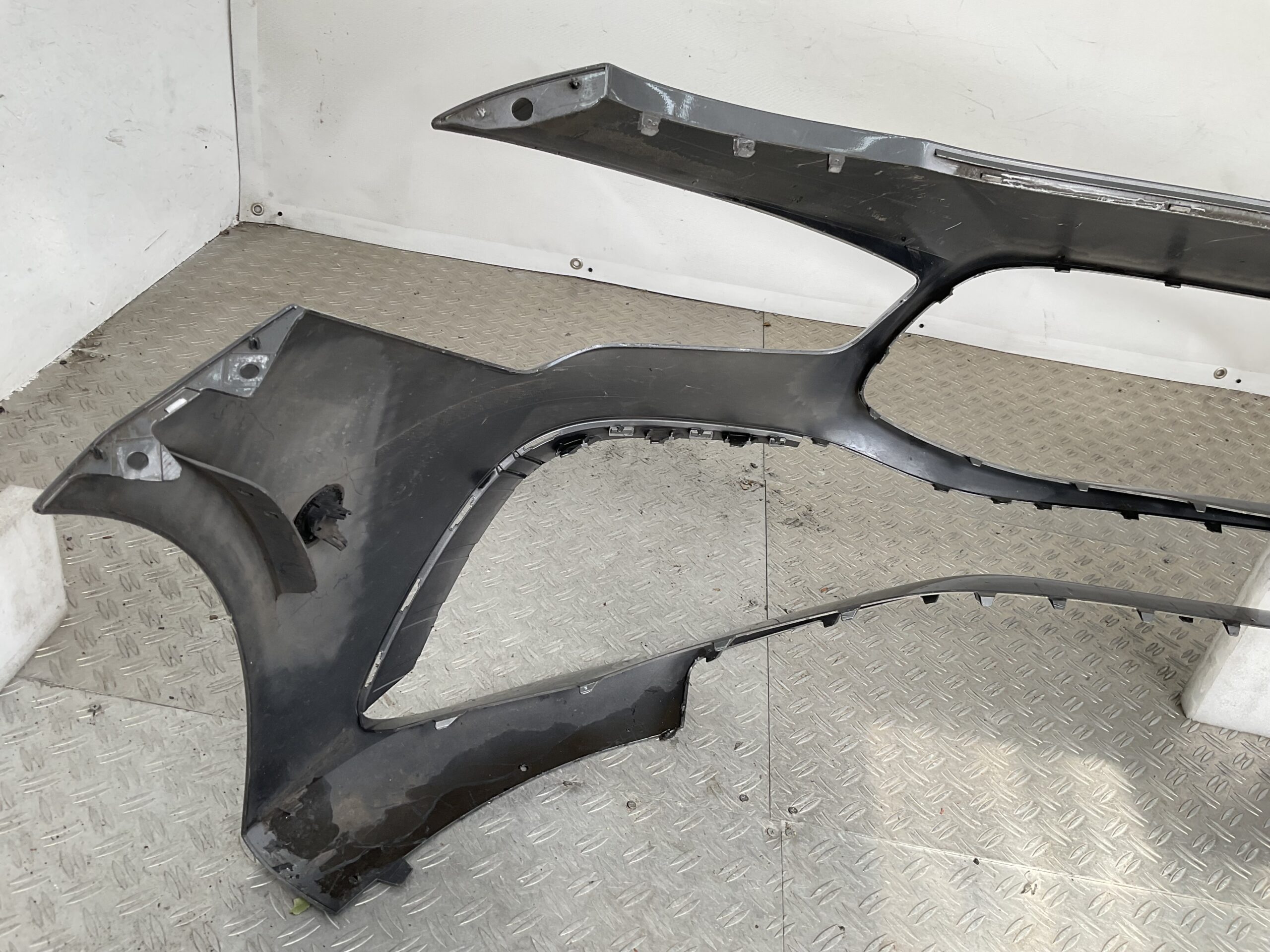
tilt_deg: -34.1
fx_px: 1064
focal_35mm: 29
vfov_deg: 48.2
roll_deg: -11.7
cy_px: 476
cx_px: 635
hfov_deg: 61.7
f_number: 1.8
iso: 16
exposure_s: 1/247
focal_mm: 3
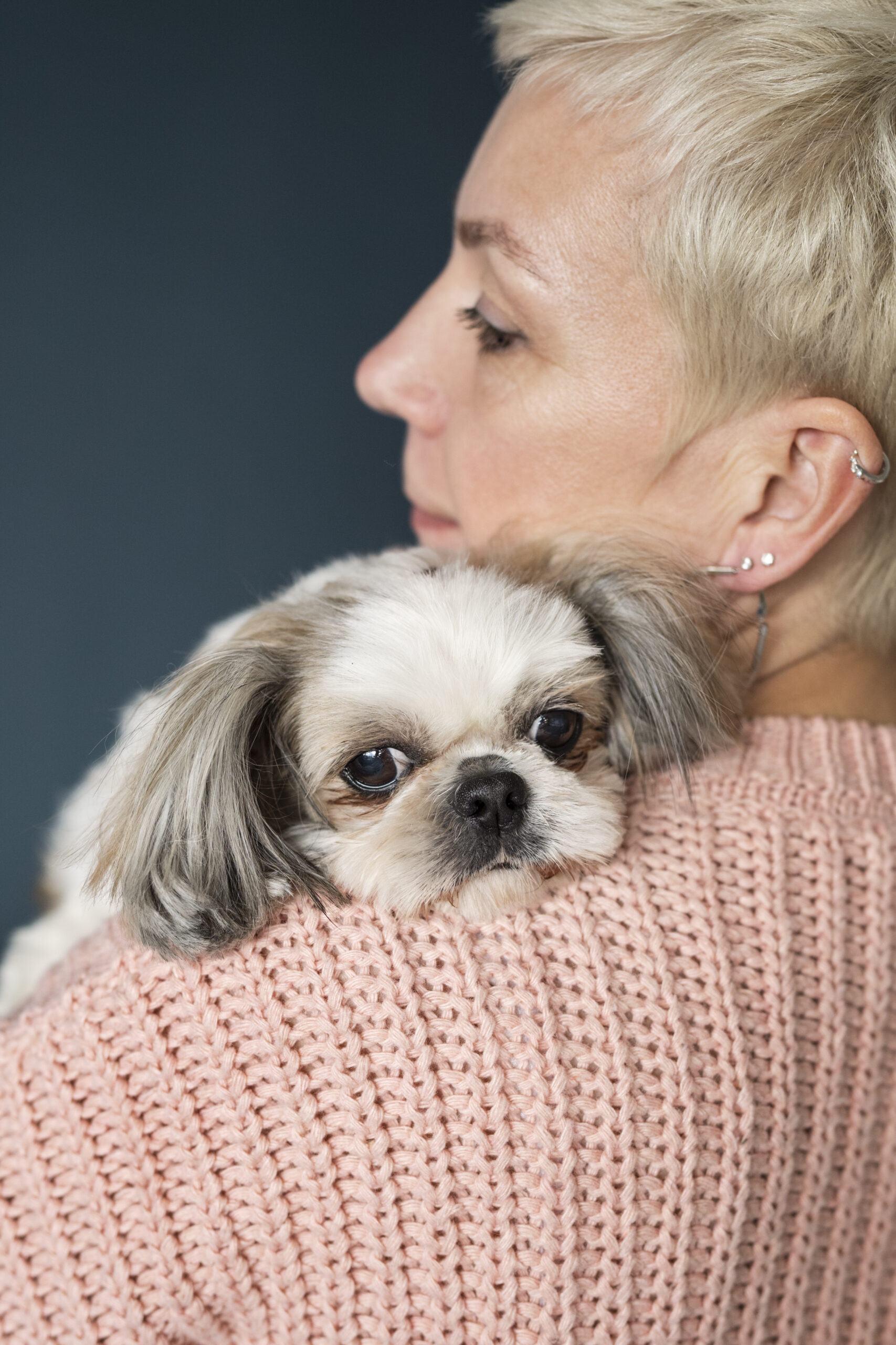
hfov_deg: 26.0
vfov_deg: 38.2
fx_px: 1941
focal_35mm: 52
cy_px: 672
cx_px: 448
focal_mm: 35
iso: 640
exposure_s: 1/200
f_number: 2.2
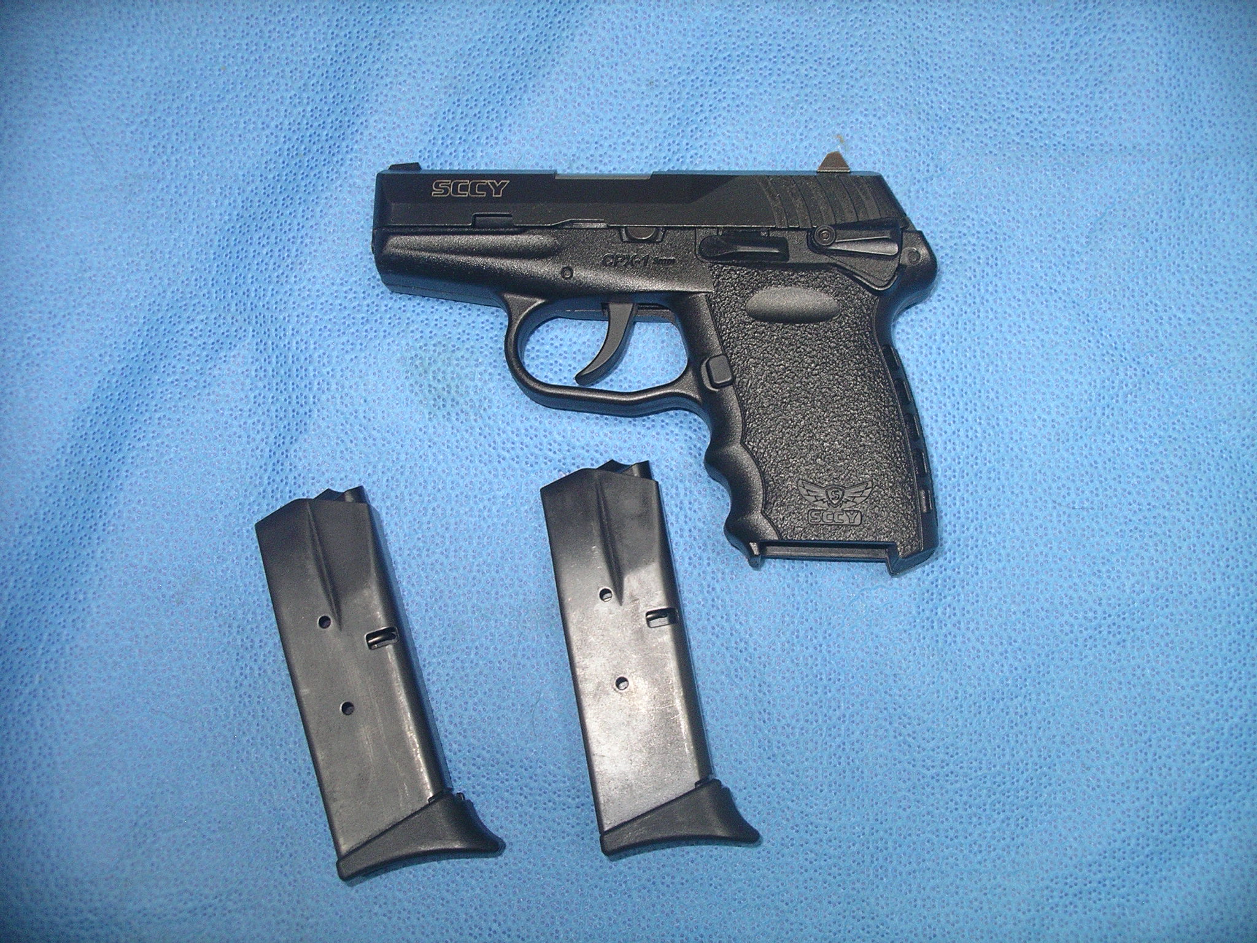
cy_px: 472
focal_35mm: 45
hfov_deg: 42.1
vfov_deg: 32.2
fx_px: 1634
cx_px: 628
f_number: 3
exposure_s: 1/42
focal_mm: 9.3
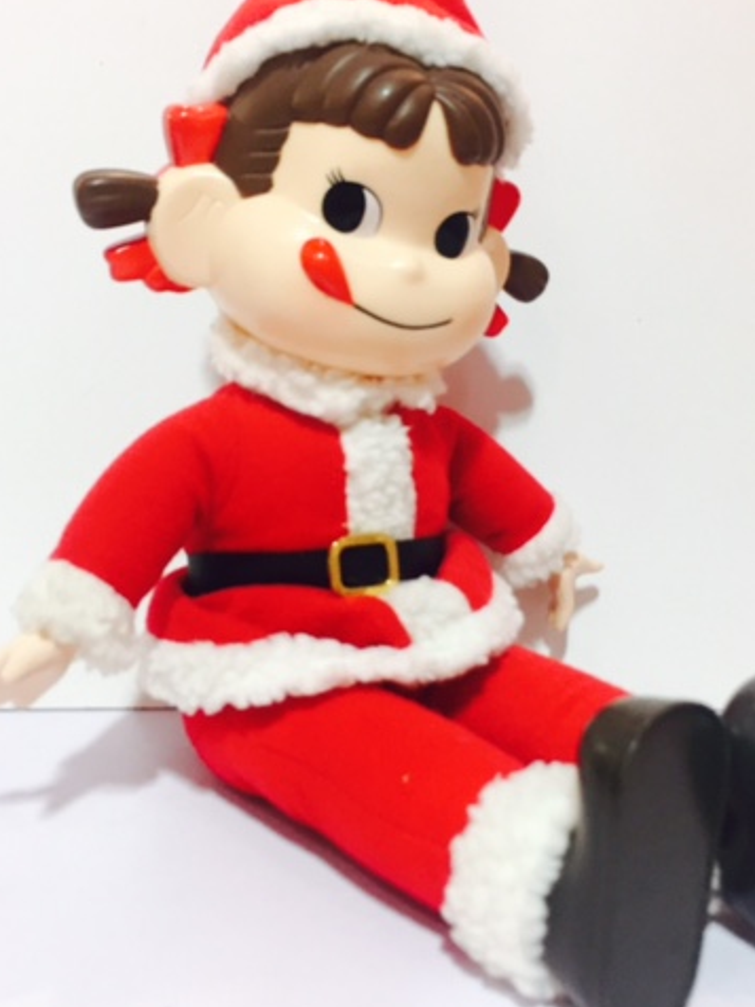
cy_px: 427
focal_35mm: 39
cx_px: 395
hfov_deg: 36.8
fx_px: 1134
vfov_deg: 47.7
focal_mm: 4.15
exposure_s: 1/33
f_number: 2.2
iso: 125
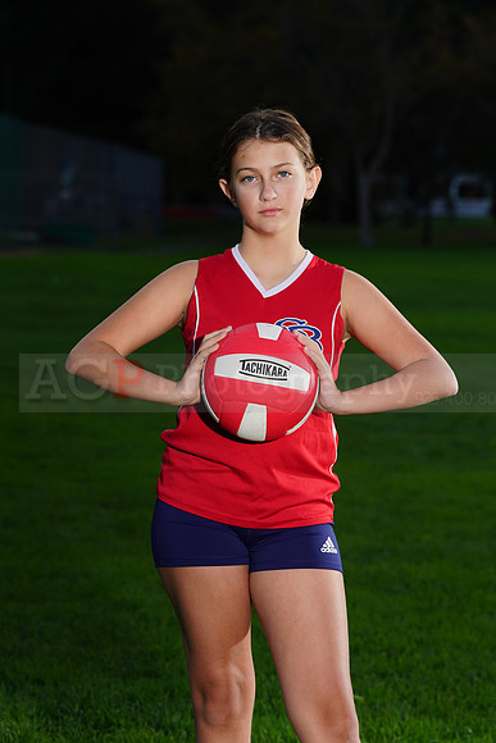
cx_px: 248
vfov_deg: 12.4
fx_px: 3428
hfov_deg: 8.3
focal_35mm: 166
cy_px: 372
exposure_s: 1/250
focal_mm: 166
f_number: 9
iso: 200
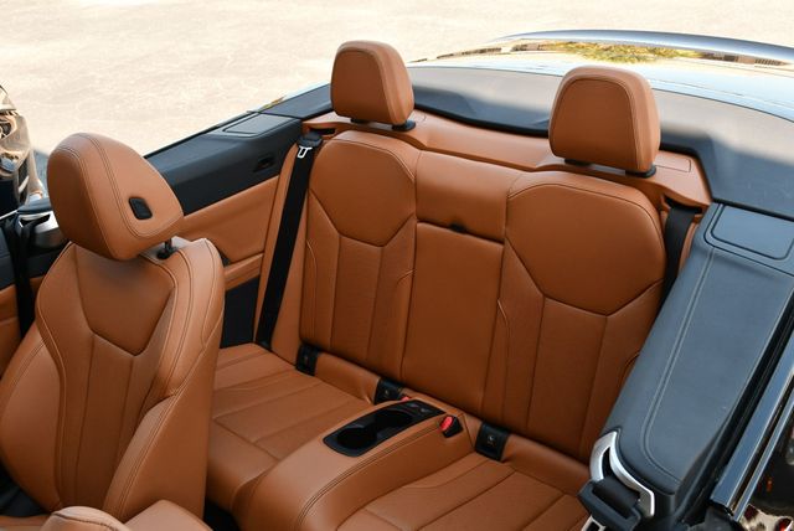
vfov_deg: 36.9
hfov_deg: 53.1
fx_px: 795
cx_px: 397
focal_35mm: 36
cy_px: 266
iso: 320
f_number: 5.6
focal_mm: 18
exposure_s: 1/250
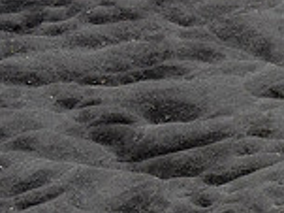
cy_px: 342
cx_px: 513
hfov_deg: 6.6
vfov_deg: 5.0
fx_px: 2394
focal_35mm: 292
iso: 400
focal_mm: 38
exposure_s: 1/80
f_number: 8
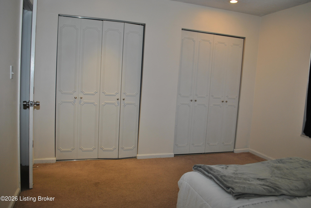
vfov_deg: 48.0
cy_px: 104
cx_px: 156
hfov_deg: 67.3
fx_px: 234
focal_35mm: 27
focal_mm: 18
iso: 200
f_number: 4
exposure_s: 1/60
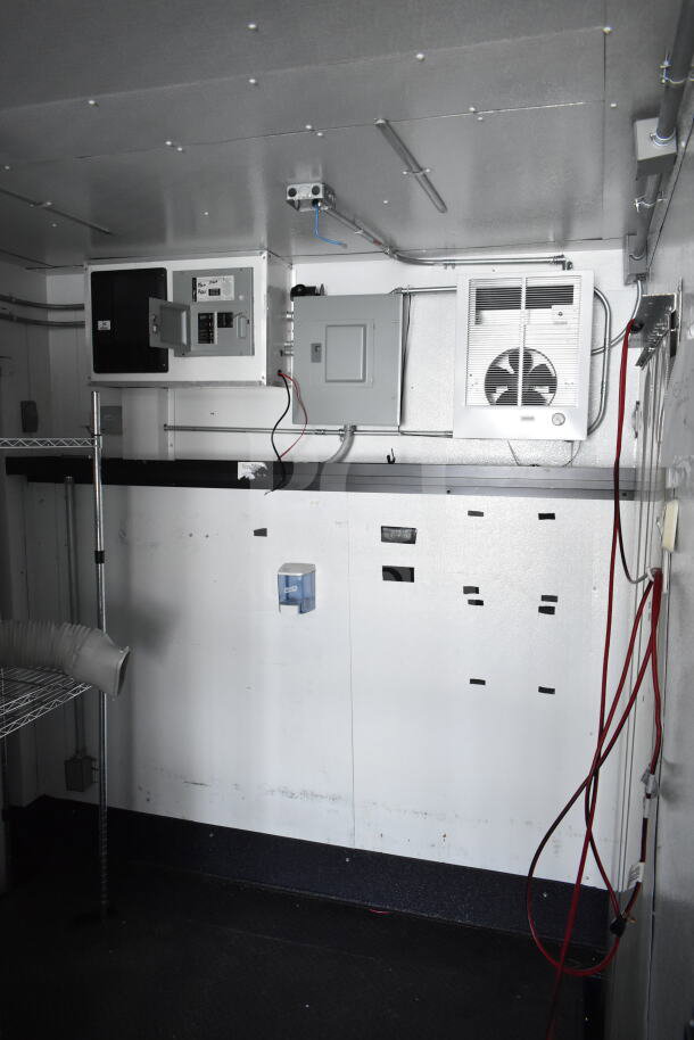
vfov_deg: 67.4
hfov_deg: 48.0
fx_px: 780
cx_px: 347
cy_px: 520
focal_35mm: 27
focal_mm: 18
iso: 1600
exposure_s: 1/40
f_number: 3.5
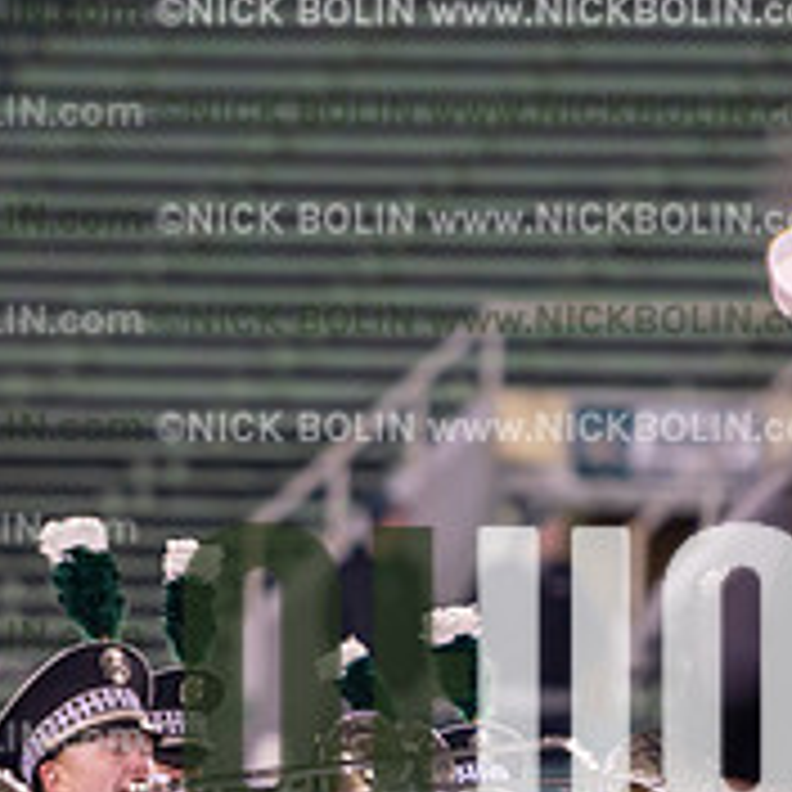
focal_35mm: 560
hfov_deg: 3.1
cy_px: 740
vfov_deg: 3.1
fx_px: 14496
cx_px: 500
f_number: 2.8
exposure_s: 1/1250
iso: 2500
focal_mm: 200
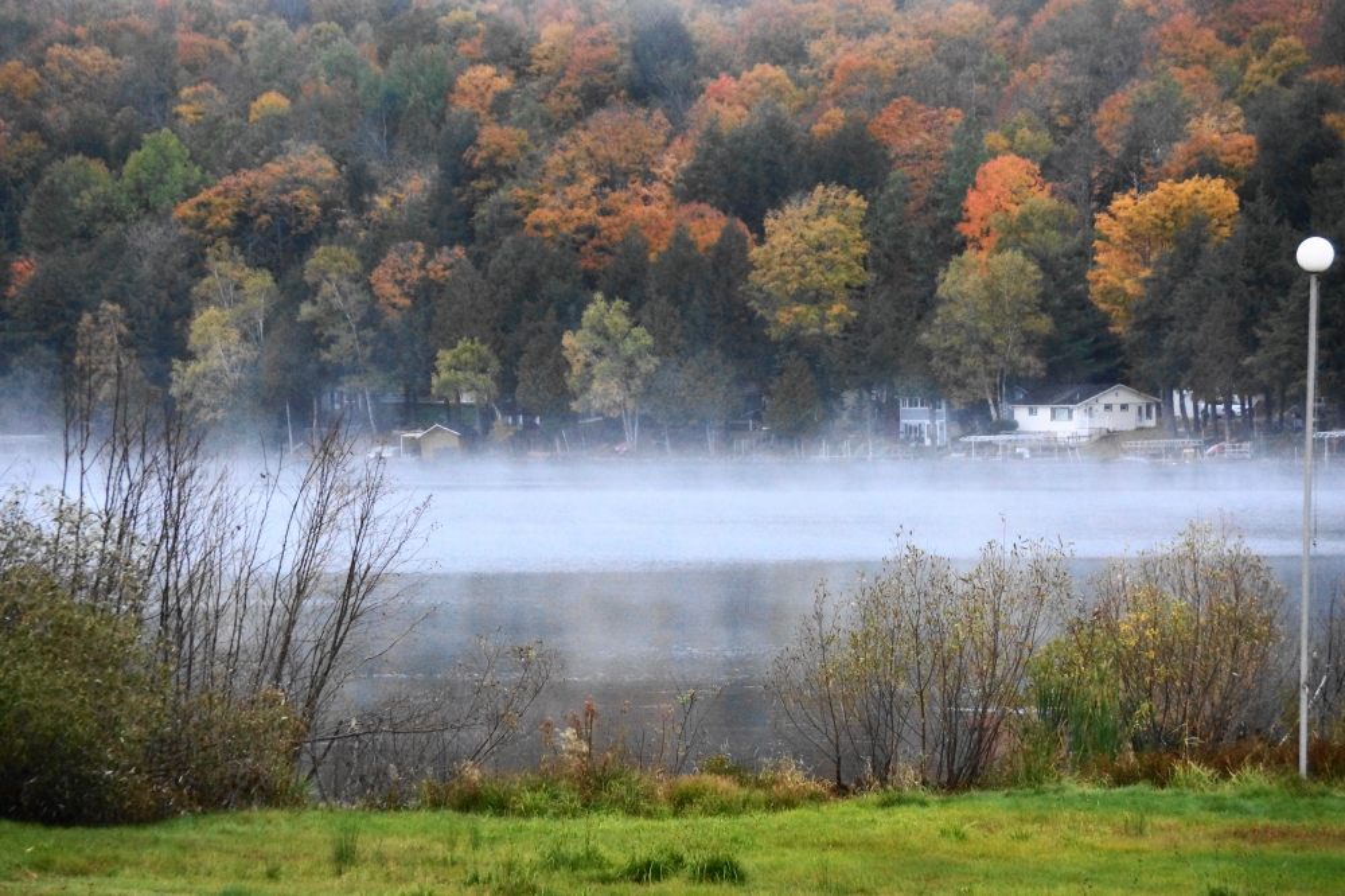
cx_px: 672
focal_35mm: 165
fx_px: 6162
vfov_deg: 8.3
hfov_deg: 12.5
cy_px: 448
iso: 1600
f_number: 5.6
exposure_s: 1/125
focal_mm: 110
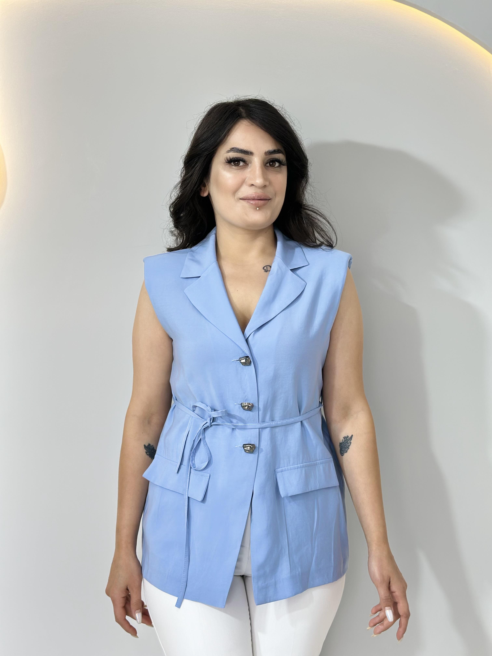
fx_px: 910
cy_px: 328
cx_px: 246
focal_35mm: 48
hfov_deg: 30.3
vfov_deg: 39.7
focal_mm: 6.86
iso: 64
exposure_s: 1/130
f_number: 1.78
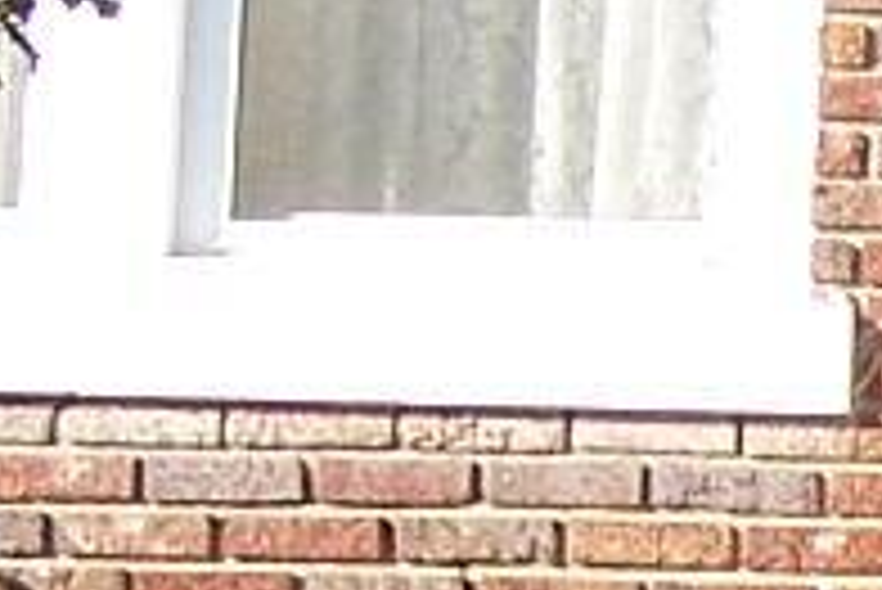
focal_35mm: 313
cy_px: 770
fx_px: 7674
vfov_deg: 4.4
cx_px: 1674
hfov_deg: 6.4
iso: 80
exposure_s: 1/250
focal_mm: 6.3
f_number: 2.8
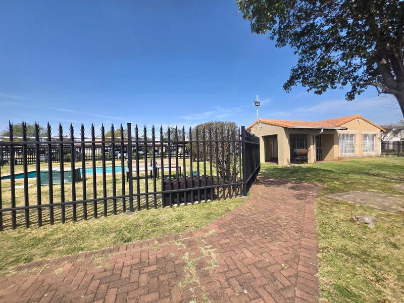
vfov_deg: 89.9
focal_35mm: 13
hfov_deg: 106.2
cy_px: 152
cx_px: 202
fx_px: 152
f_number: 1.9
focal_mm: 2.2
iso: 40
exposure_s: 1/2000
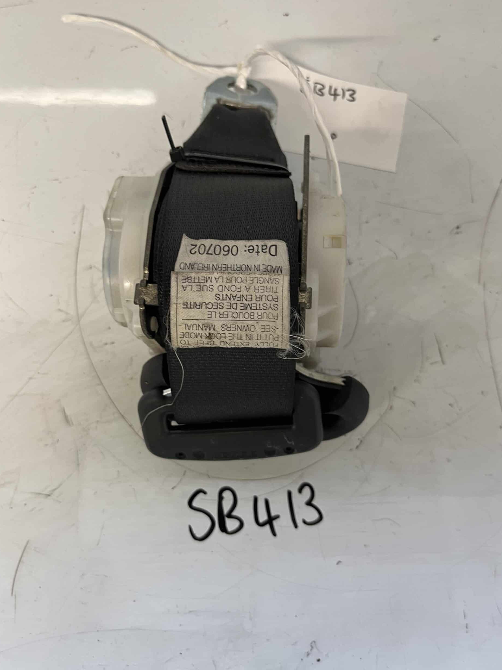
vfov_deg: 65.3
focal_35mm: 27
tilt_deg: -74.7
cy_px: 335
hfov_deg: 51.4
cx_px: 253
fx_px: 522
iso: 100
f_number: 1.6
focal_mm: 5.1
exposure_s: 1/50
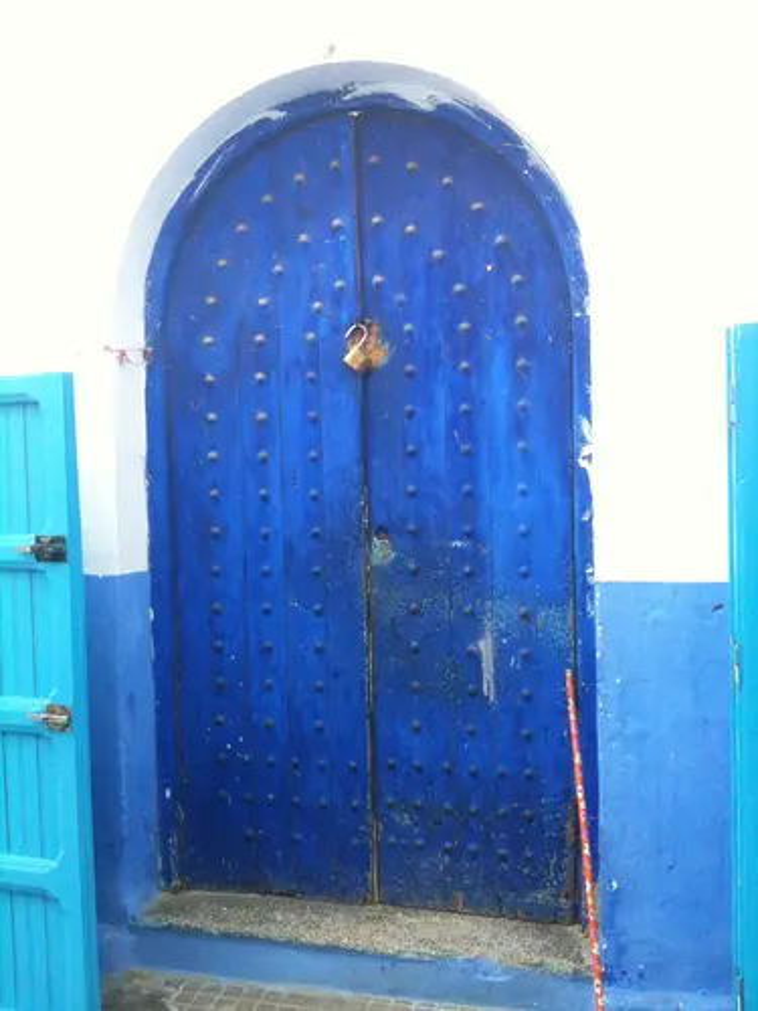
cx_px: 379
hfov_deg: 40.7
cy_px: 506
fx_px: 1022
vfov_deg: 52.6
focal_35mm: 35
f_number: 2.8
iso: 125
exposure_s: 1/120
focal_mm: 3.85
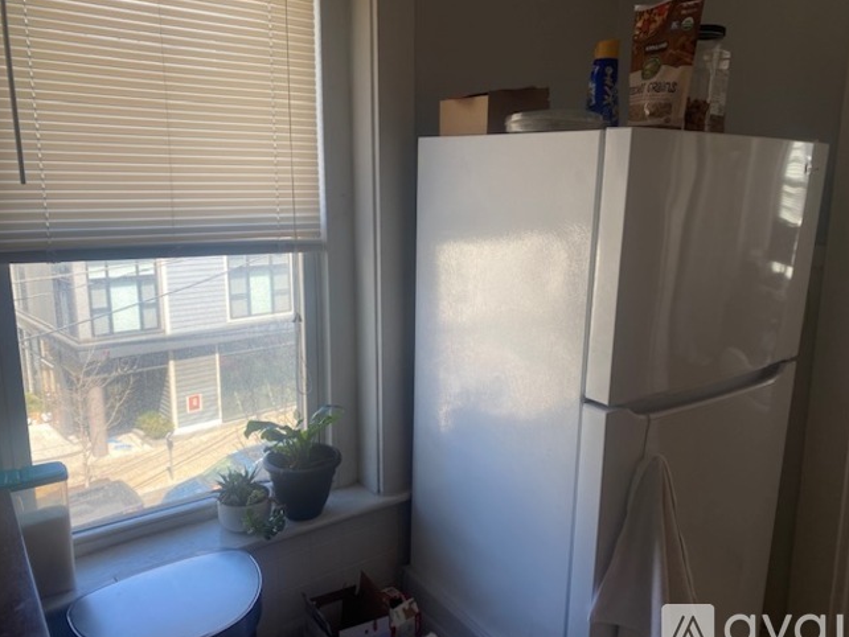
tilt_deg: -10.6
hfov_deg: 65.3
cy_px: 326
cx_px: 434
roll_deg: -0.7
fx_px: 662
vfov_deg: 51.4
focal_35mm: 27
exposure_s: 1/136
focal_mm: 4.25
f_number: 1.8
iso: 32
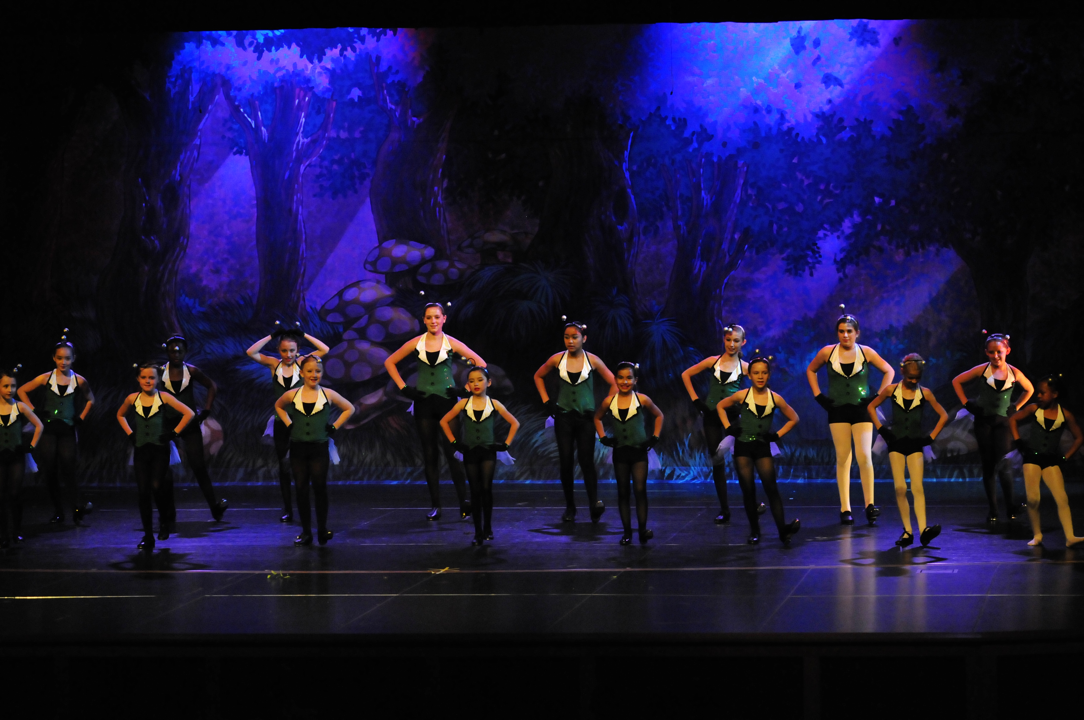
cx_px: 542
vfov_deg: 9.3
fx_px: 4421
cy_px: 360
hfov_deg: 14.0
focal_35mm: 147
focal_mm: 98
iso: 3200
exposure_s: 1/250
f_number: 2.8
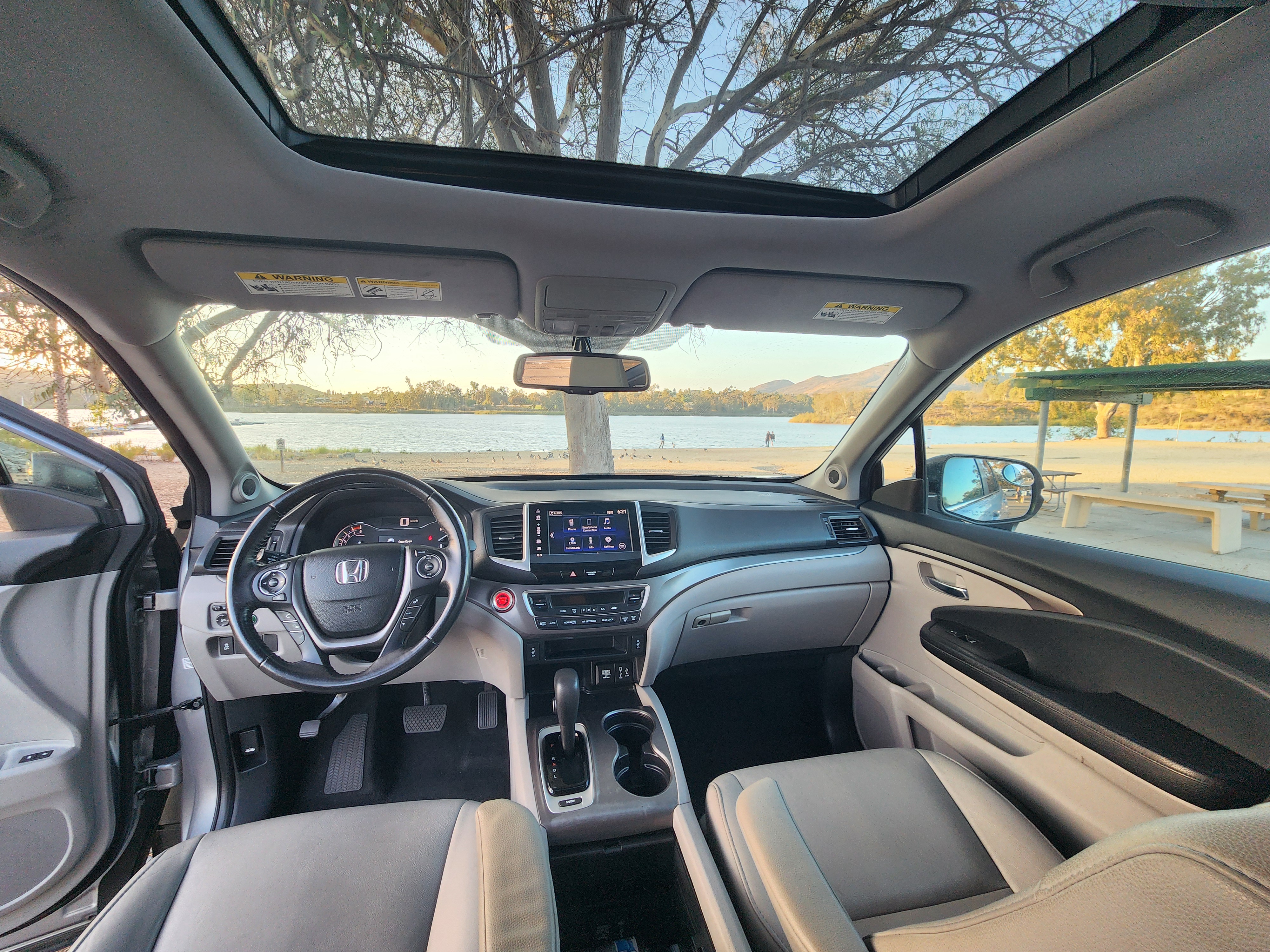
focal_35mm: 13
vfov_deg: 89.9
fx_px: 477
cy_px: 476
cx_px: 635
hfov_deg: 106.2
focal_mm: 2.2
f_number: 2.2
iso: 100
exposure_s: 1/60
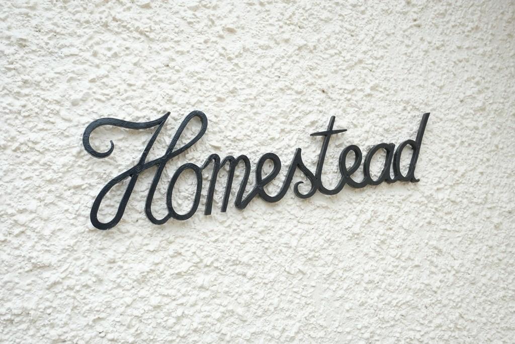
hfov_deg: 60.3
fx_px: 444
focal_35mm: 31
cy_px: 172
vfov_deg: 42.3
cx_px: 258
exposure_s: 1/125
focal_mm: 20.9
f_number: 4
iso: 200
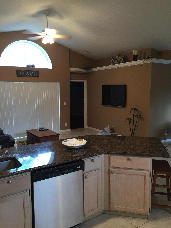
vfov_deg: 61.7
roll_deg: +0.1
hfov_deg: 48.2
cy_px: 114
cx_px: 86
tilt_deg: -5.4
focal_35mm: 29
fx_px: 191
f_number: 2.2
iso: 160
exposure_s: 1/30
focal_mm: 4.15
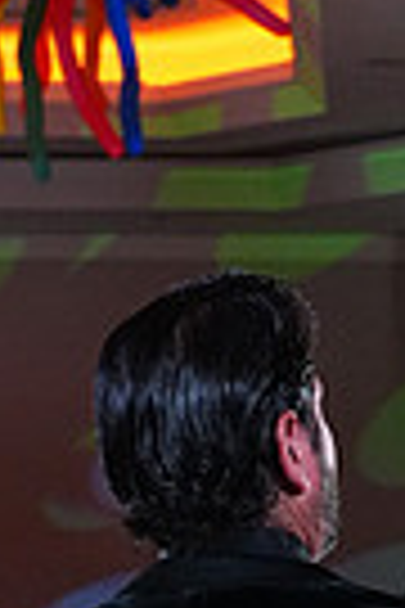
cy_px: 1076
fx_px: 3189
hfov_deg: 7.2
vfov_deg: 10.3
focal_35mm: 189
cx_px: 430
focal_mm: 44
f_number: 5
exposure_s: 1/400
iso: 5000
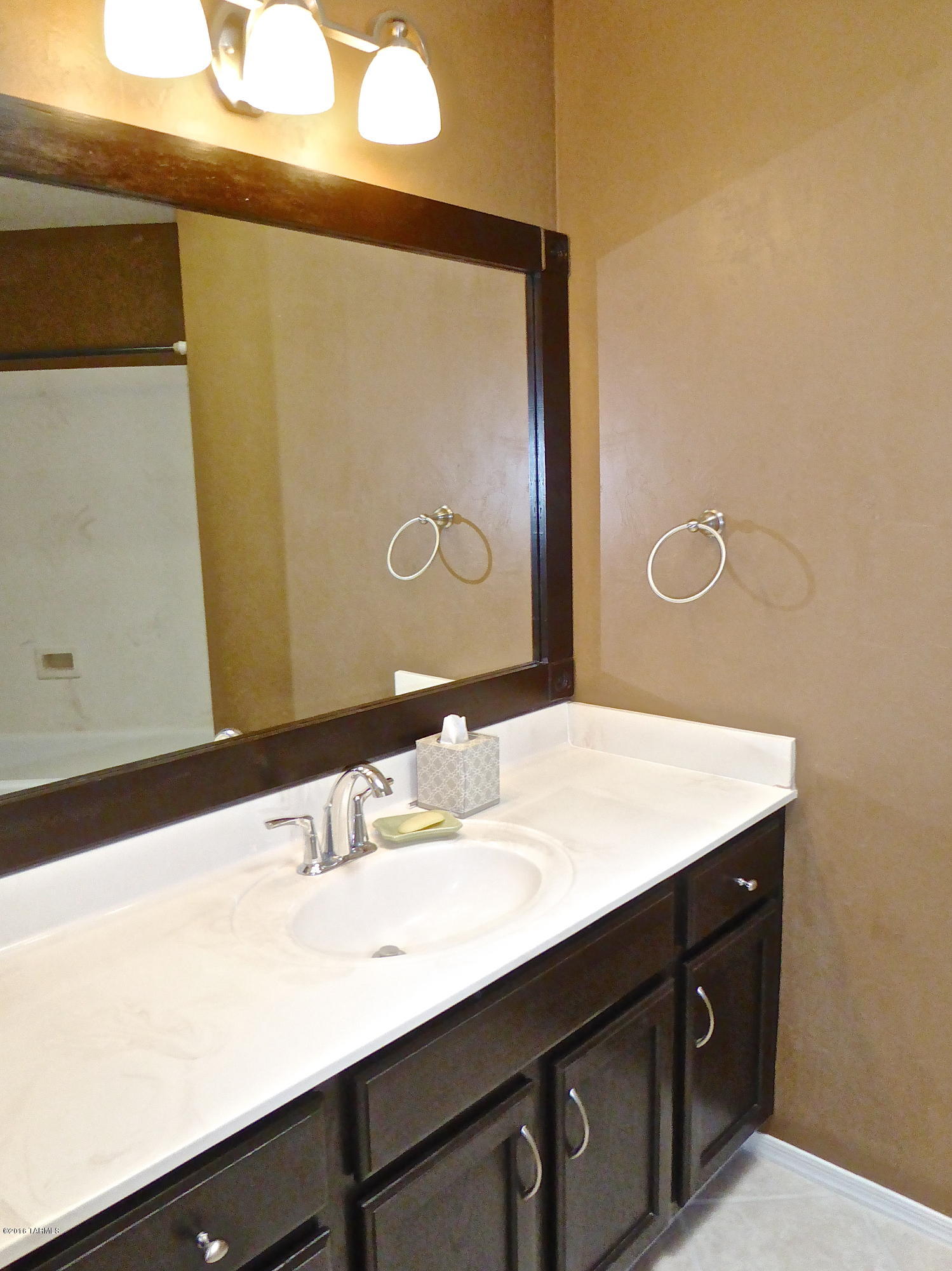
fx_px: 917
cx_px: 476
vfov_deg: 69.4
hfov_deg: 54.9
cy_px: 636
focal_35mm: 25
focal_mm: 4.3
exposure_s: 1/60
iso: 500
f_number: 3.3
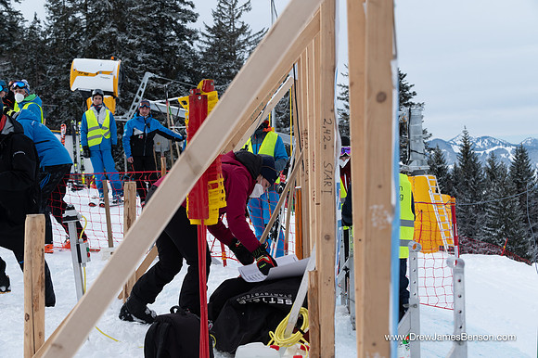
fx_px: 1045
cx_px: 269
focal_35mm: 70
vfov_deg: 19.4
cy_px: 179
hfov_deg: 28.9
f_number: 7.1
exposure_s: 1/800
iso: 320
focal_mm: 70
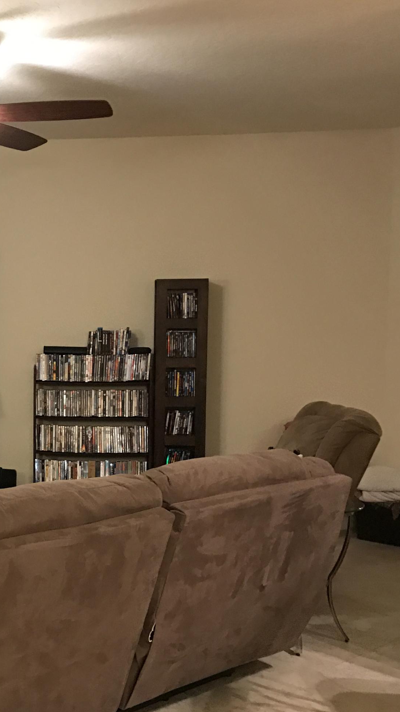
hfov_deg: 23.4
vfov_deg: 43.7
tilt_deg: -4.1
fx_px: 886
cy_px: 388
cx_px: -70
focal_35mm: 47
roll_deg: +0.0
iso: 100
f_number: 1.8
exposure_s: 1/9
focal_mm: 3.99
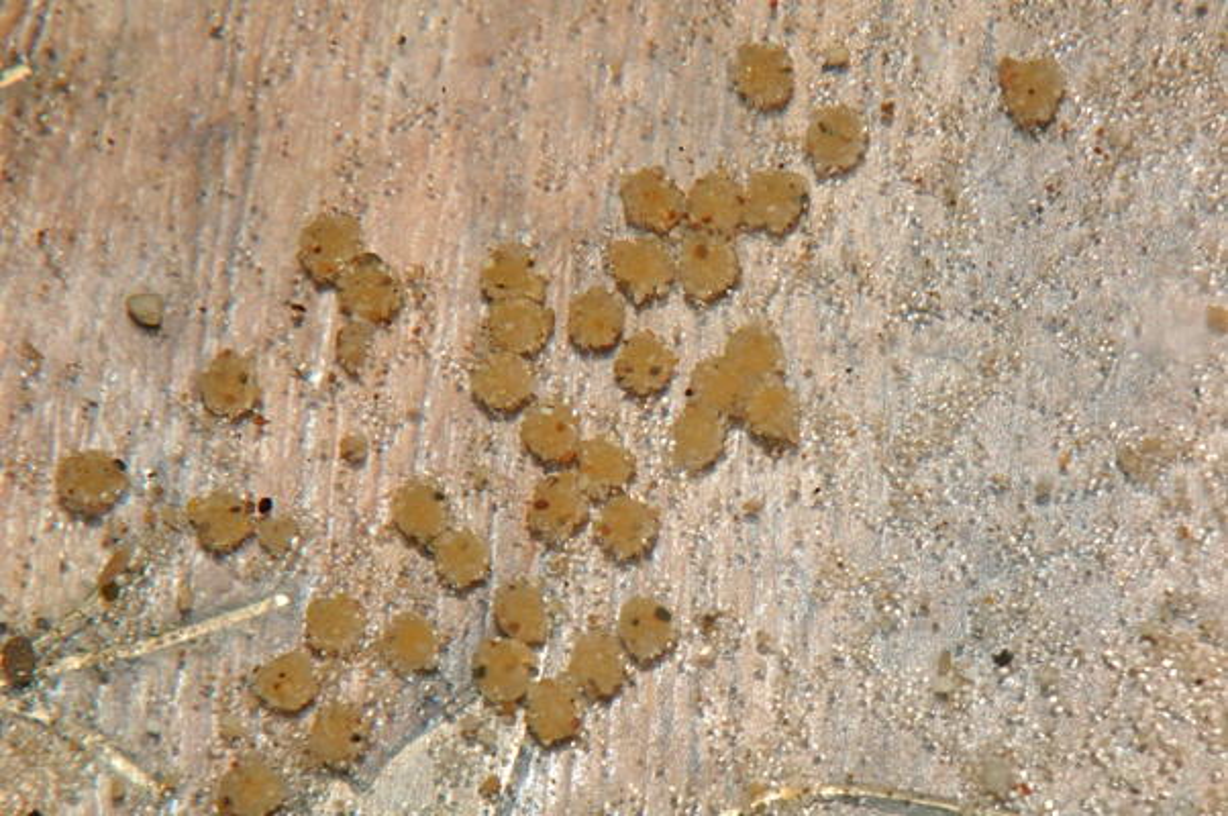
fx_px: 10222
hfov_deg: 6.9
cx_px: 614
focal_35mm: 300
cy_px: 408
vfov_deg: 4.6
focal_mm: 200
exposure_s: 1/500
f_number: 18
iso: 200
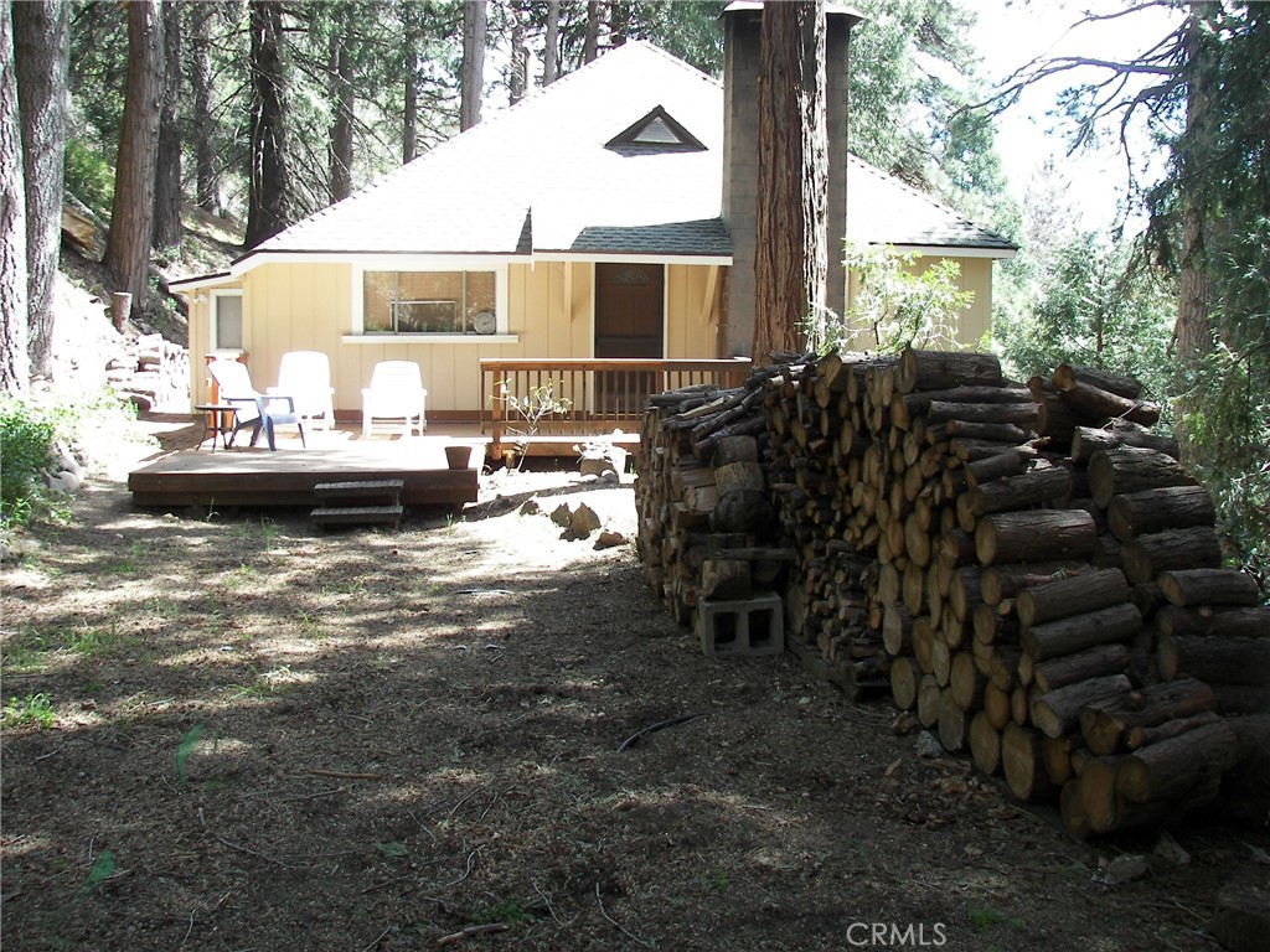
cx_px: 635
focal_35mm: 36
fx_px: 1321
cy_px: 476
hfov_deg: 51.4
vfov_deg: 39.7
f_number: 2.8
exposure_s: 1/80
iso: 50
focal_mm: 6
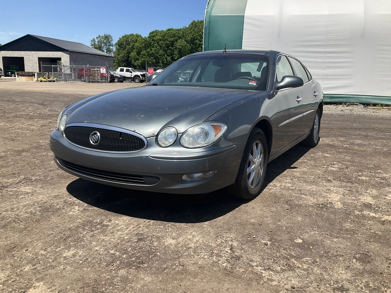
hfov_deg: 61.6
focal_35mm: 29
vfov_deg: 48.3
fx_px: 328
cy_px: 146
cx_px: 196
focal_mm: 3
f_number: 1.8
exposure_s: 1/1675
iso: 25
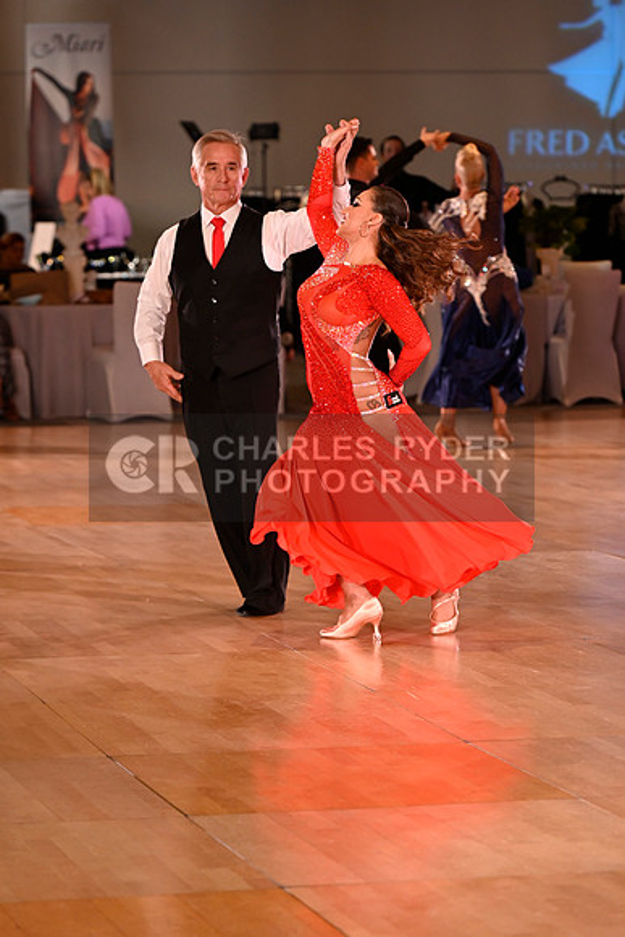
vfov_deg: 14.7
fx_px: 3643
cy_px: 468
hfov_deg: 9.8
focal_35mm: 140
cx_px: 312
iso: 2000
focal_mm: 140
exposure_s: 1/200
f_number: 5
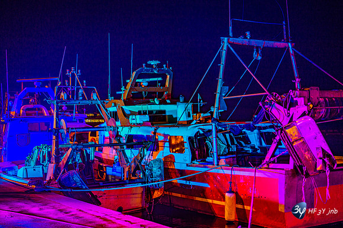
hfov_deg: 39.5
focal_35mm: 50
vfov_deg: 26.9
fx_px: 478
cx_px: 172
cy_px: 114
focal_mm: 48
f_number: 2.8
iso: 1000
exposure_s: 1/20
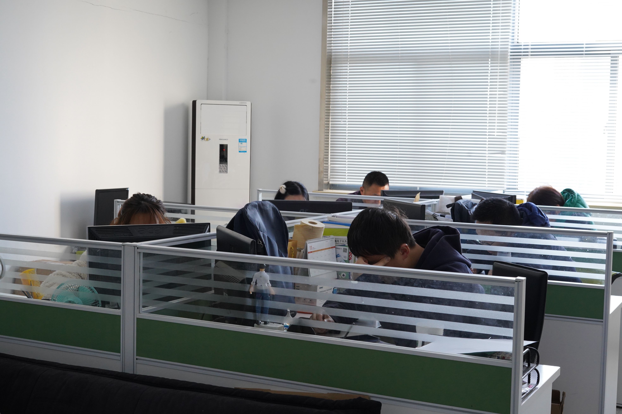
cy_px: 207
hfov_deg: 39.6
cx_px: 311
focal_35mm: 50
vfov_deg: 27.0
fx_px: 864
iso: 2500
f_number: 10
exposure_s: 1/50
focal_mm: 50
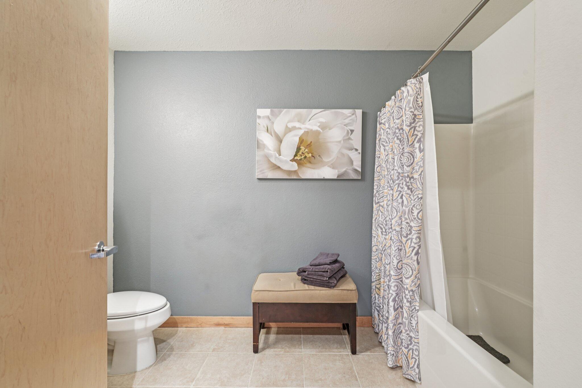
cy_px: 194
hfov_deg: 96.7
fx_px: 259
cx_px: 291
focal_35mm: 16
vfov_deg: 73.7
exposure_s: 1/4
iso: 320
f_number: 9
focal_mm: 16
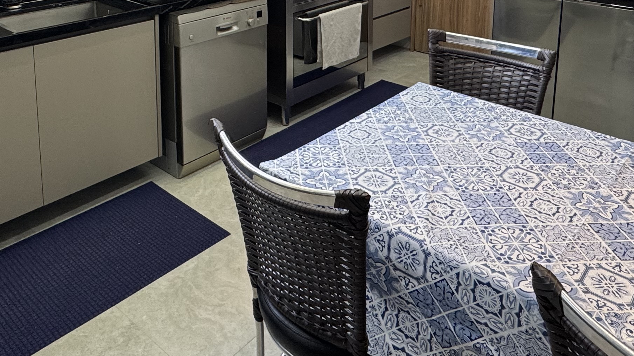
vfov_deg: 30.8
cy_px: -39
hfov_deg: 58.0
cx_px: 303
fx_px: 572
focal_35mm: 34
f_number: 2.2
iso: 160
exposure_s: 1/120
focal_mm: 2.22
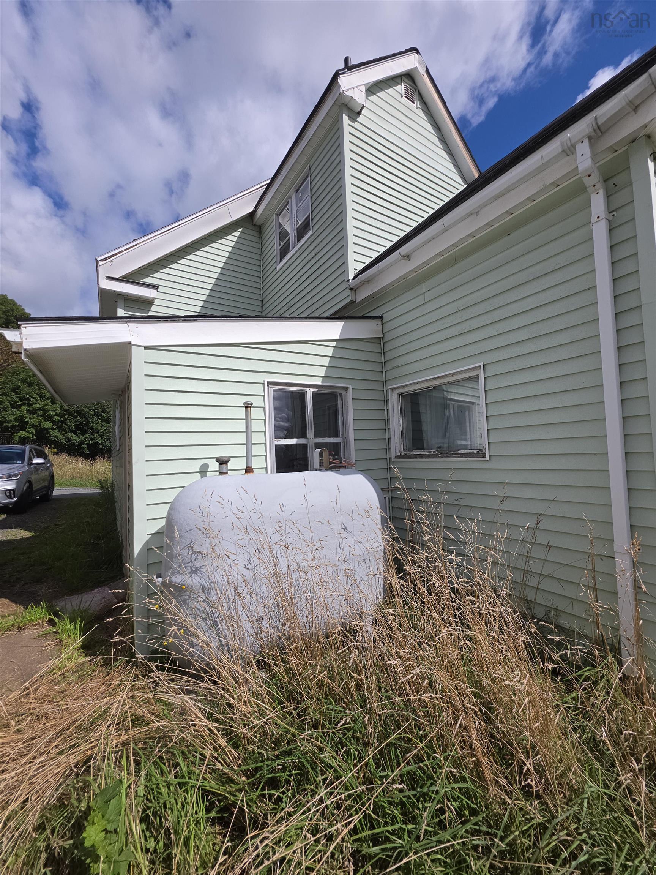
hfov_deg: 89.9
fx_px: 328
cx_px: 328
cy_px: 438
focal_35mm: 13
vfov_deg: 106.2
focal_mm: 2.2
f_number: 1.9
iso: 16
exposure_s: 1/1445
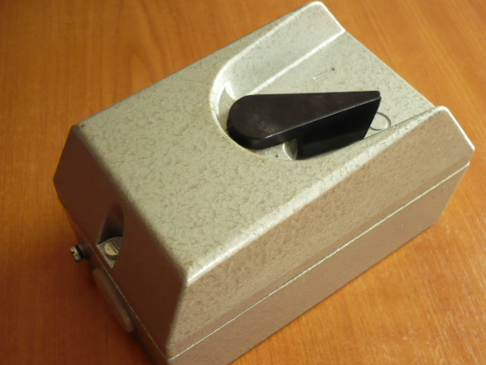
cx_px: 264
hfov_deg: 45.7
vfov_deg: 35.1
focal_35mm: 41
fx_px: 576
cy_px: 204
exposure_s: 1/20
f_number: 2.8
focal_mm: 5.8
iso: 200
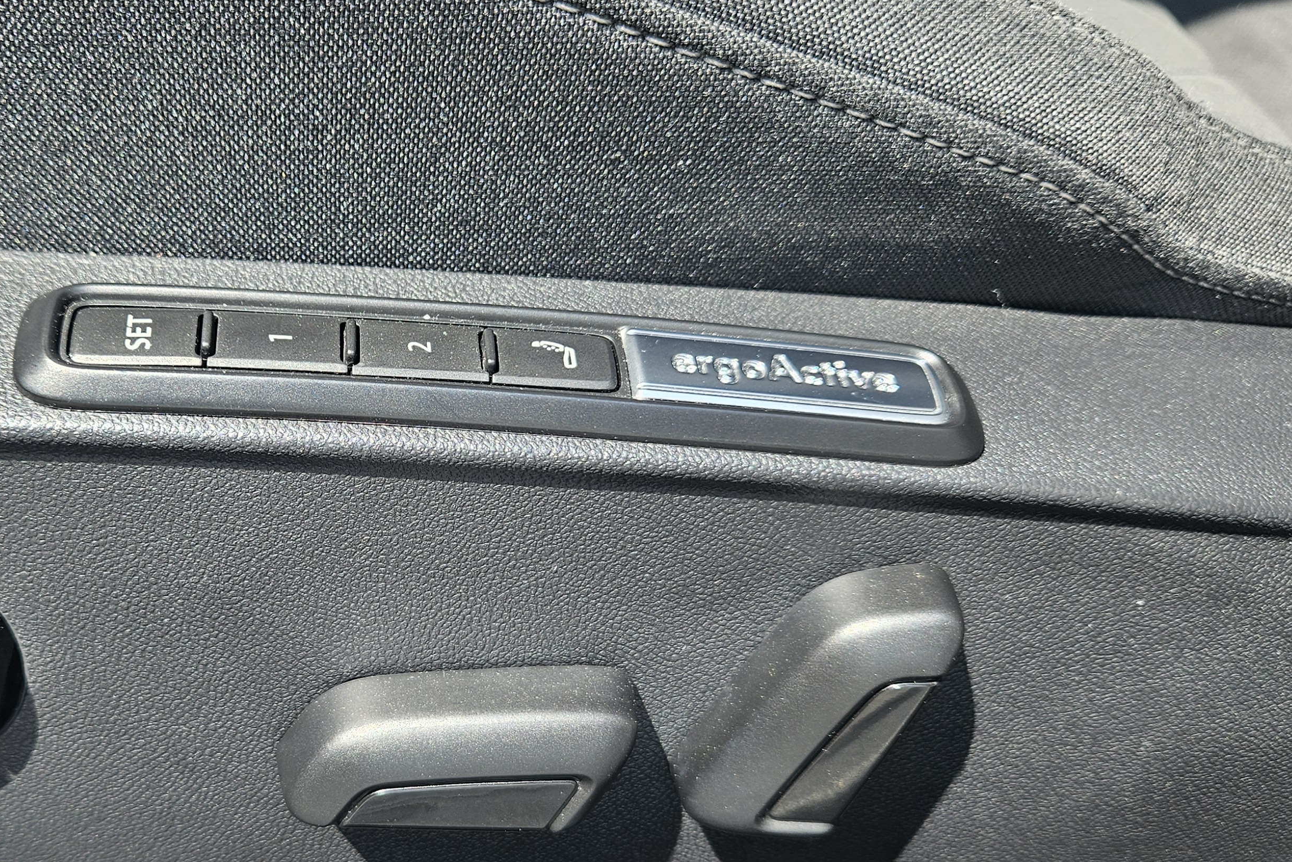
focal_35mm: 39
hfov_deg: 48.5
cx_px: 402
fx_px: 1400
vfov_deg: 34.2
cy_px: 489
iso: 25
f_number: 1.8
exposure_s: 1/218
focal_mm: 5.4
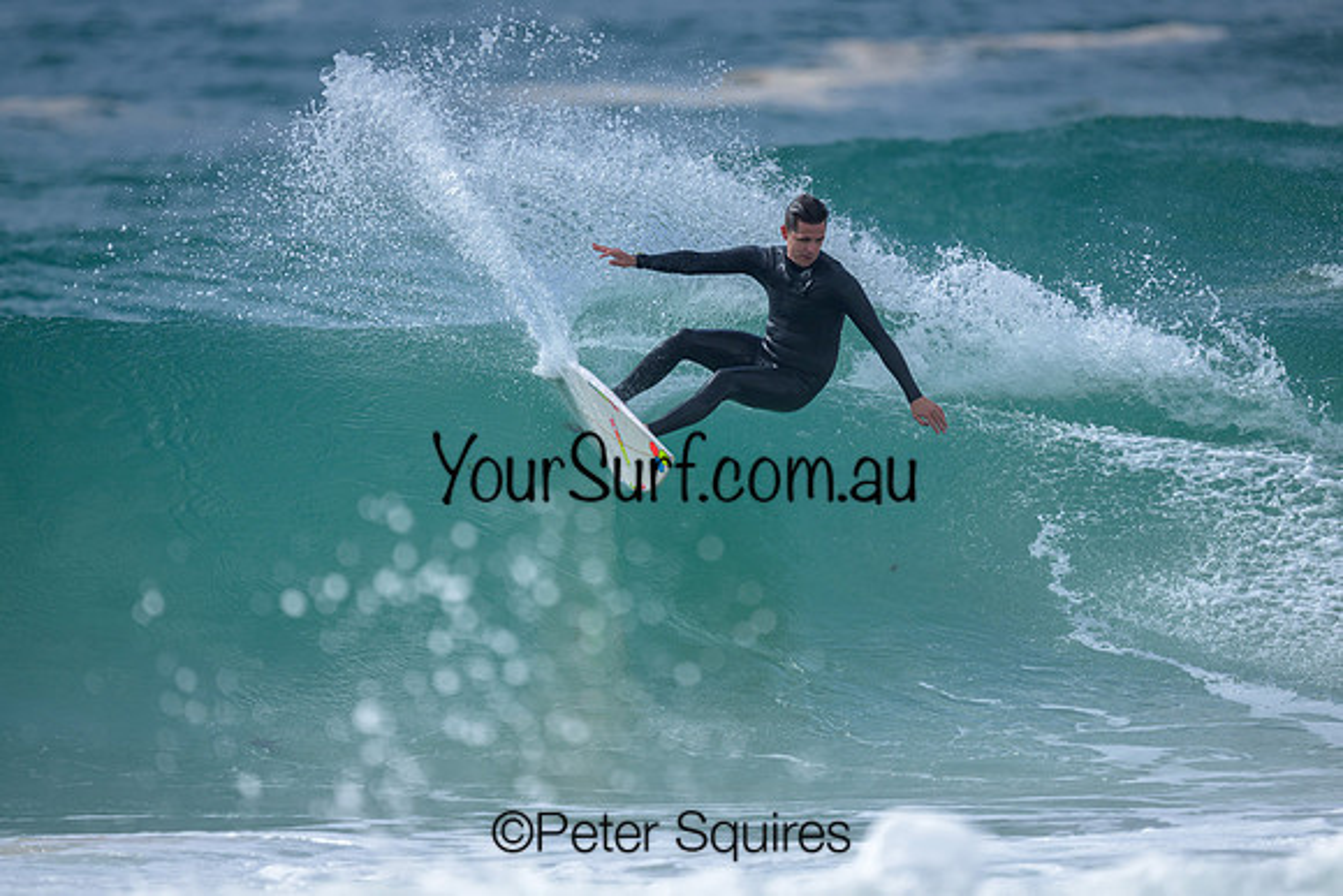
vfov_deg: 1.7
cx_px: 672
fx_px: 29850
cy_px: 448
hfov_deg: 2.6
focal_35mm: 800
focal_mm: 800
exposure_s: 1/2000
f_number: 6.3
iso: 360
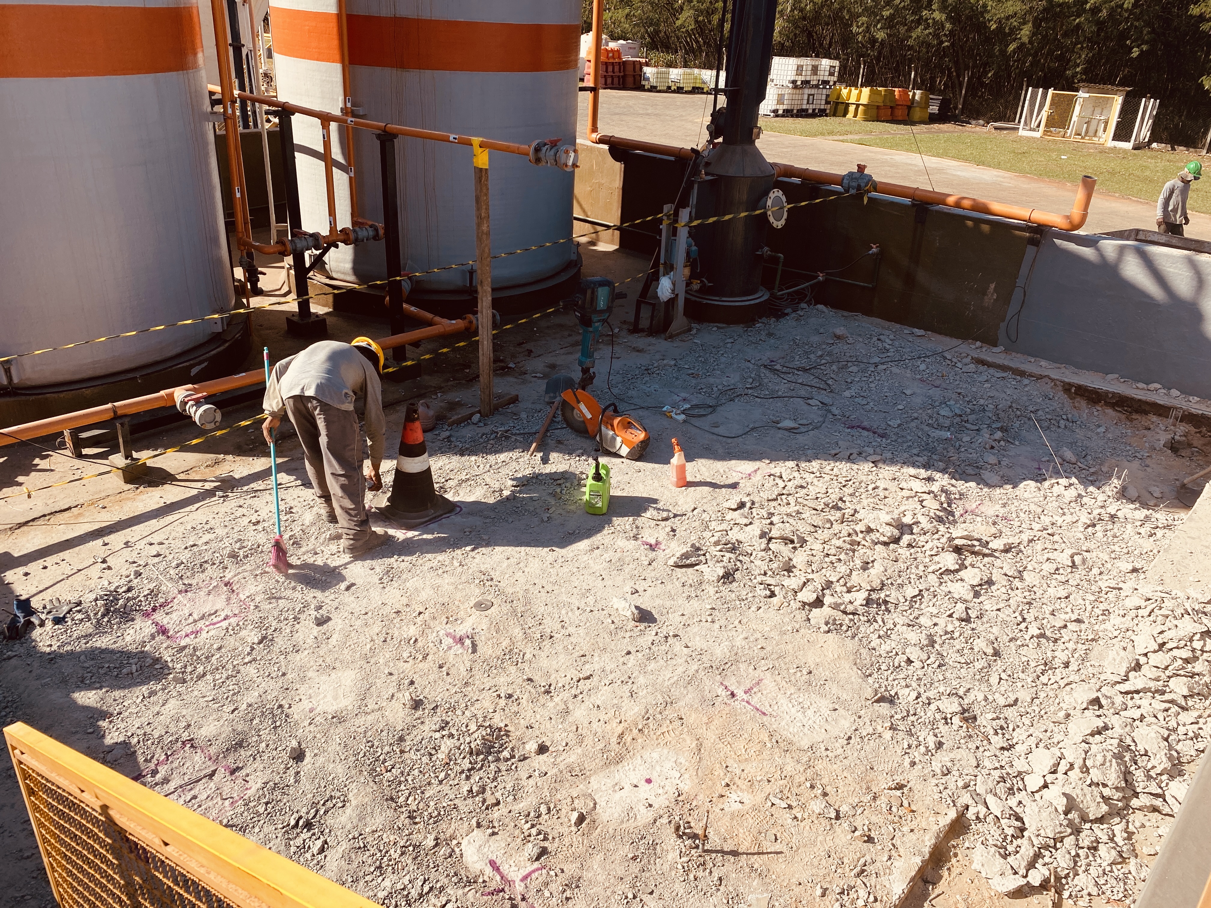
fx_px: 910
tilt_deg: -24.0
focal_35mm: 26
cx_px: 606
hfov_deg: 67.3
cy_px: 454
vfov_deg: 53.1
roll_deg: -2.5
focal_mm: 4.25
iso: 32
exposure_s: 1/2358
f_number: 1.8
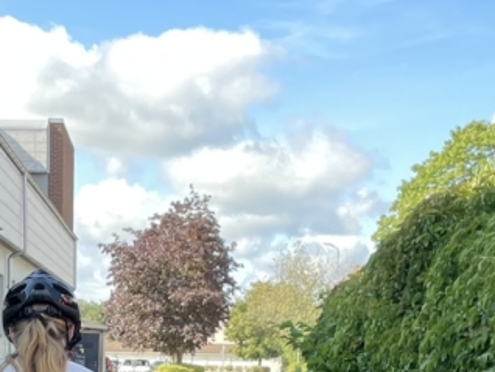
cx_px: 125
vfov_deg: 14.3
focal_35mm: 98
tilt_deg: -7.5
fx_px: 1402
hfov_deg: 19.9
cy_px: 535
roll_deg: -1.1
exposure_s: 1/370
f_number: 1.6
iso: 32
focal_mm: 4.2
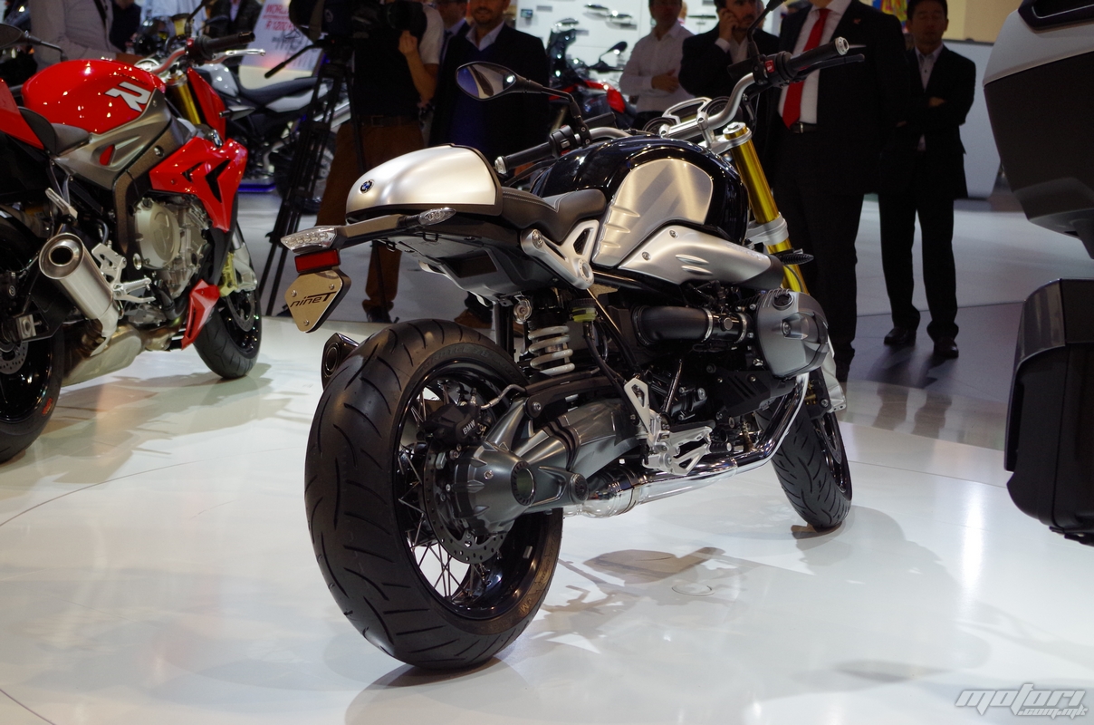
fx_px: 1819
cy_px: 362
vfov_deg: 22.5
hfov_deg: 33.5
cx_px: 547
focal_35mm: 60
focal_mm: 40
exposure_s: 1/400
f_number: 4.5
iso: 800
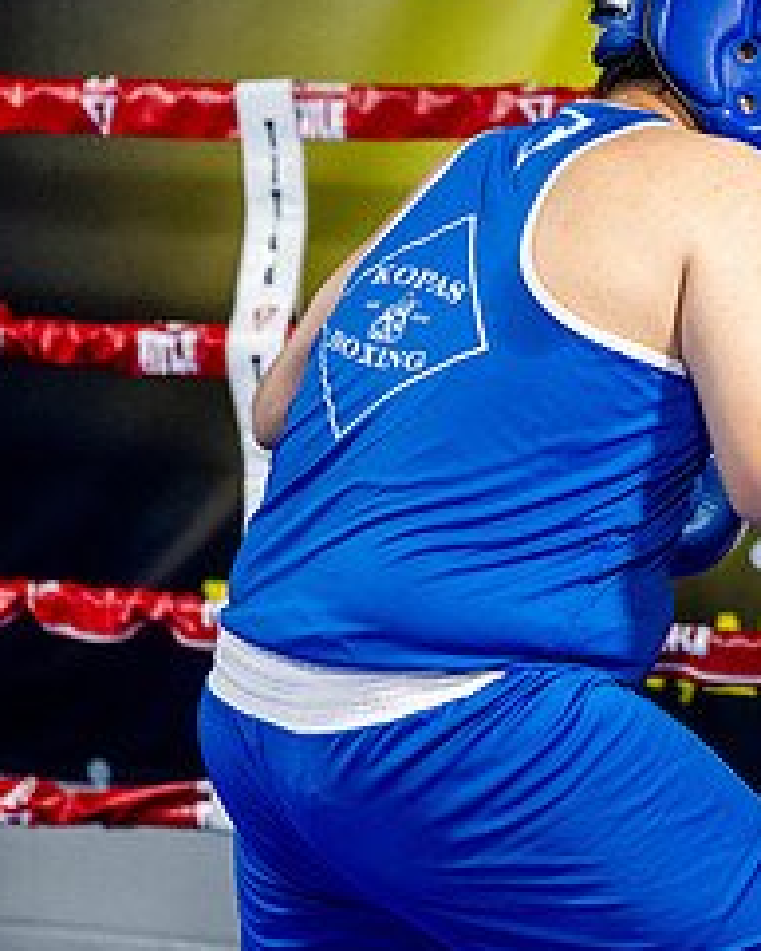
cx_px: 840
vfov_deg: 11.0
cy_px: 393
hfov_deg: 8.7
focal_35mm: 176
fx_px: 4952
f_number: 2
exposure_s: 1/1000
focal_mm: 78
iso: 4000
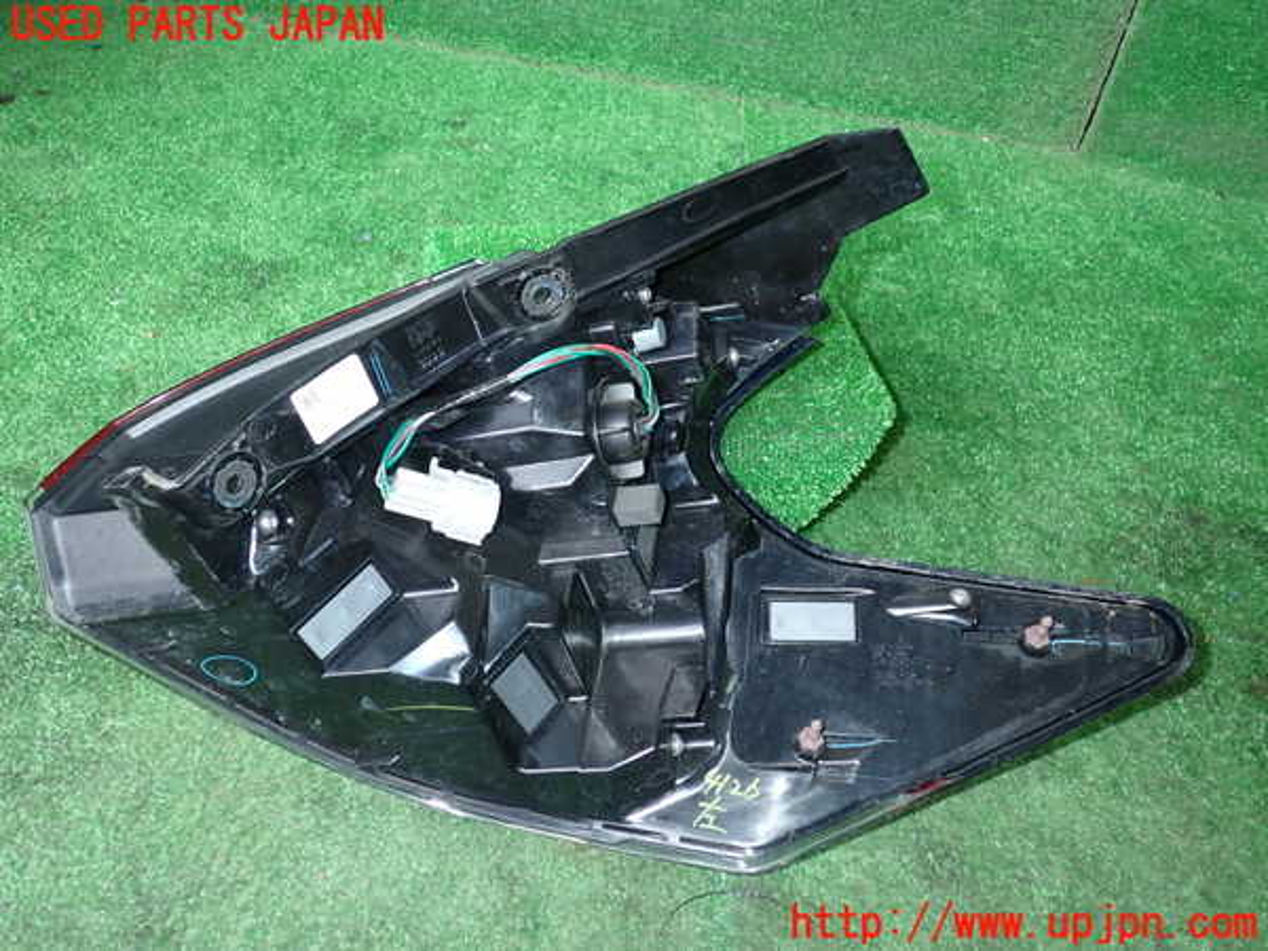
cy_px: 476
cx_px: 634
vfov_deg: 46.8
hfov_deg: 60.0
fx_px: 1099
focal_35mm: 30
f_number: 2.3
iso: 200
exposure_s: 1/30
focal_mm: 5.4
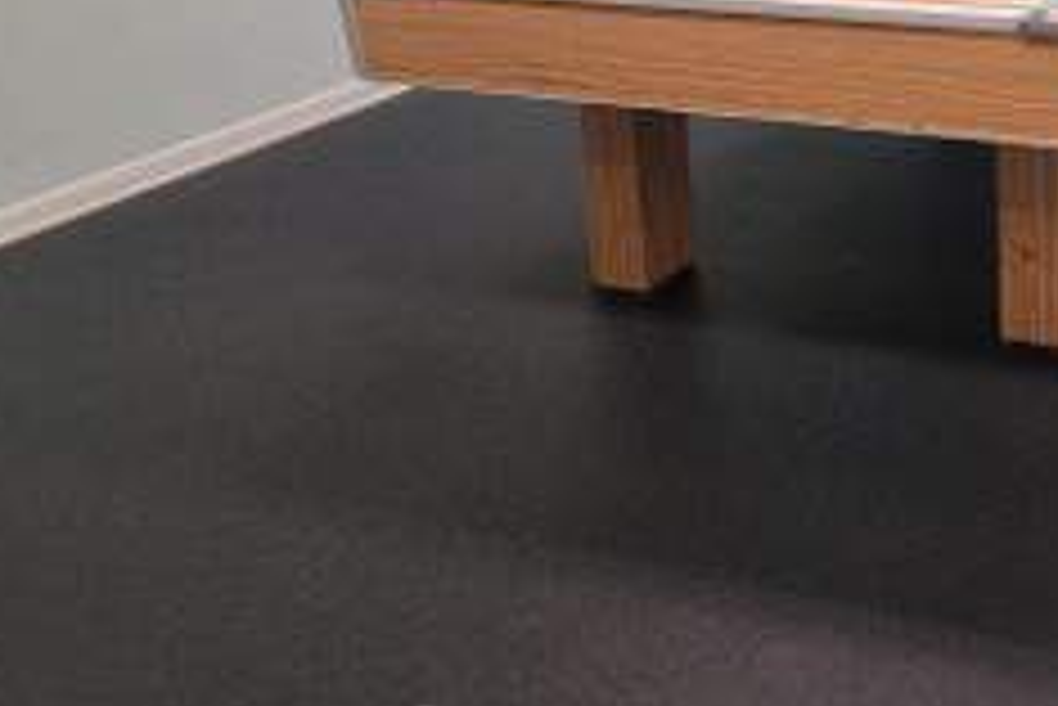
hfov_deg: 35.3
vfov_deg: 25.5
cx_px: 1049
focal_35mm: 51
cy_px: 40
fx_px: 1500
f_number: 1.8
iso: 200
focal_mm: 6.7
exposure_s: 1/60.2
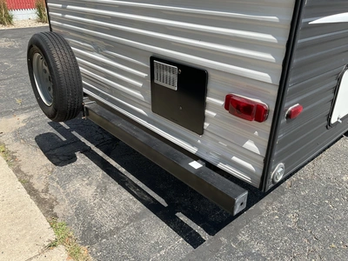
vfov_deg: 48.2
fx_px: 292
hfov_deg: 61.7
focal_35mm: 29
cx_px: 174
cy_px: 130
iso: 25
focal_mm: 3
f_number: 1.8
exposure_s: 1/944
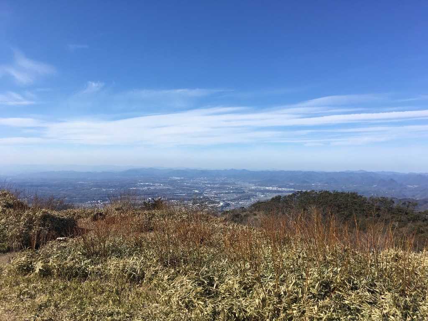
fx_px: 359
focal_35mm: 29
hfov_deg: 61.7
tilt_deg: +1.1
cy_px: 160
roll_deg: -1.6
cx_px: 214
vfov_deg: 48.2
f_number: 2.2
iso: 25
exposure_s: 1/2024
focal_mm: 4.15
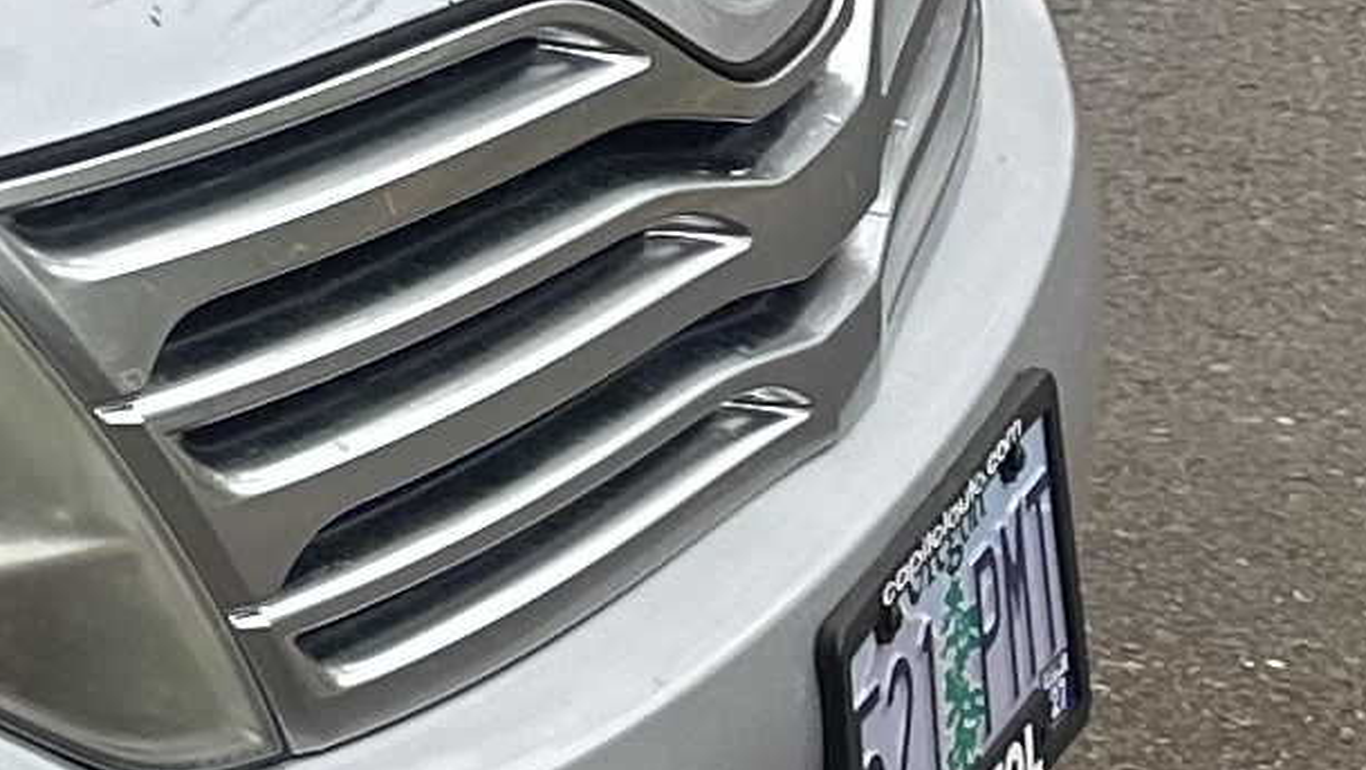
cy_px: -422
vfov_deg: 6.9
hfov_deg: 10.1
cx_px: -2371
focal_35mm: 173
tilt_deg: -12.5
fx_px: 6268
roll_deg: +2.2
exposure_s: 1/460
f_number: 1.78
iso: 80
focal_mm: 6.86
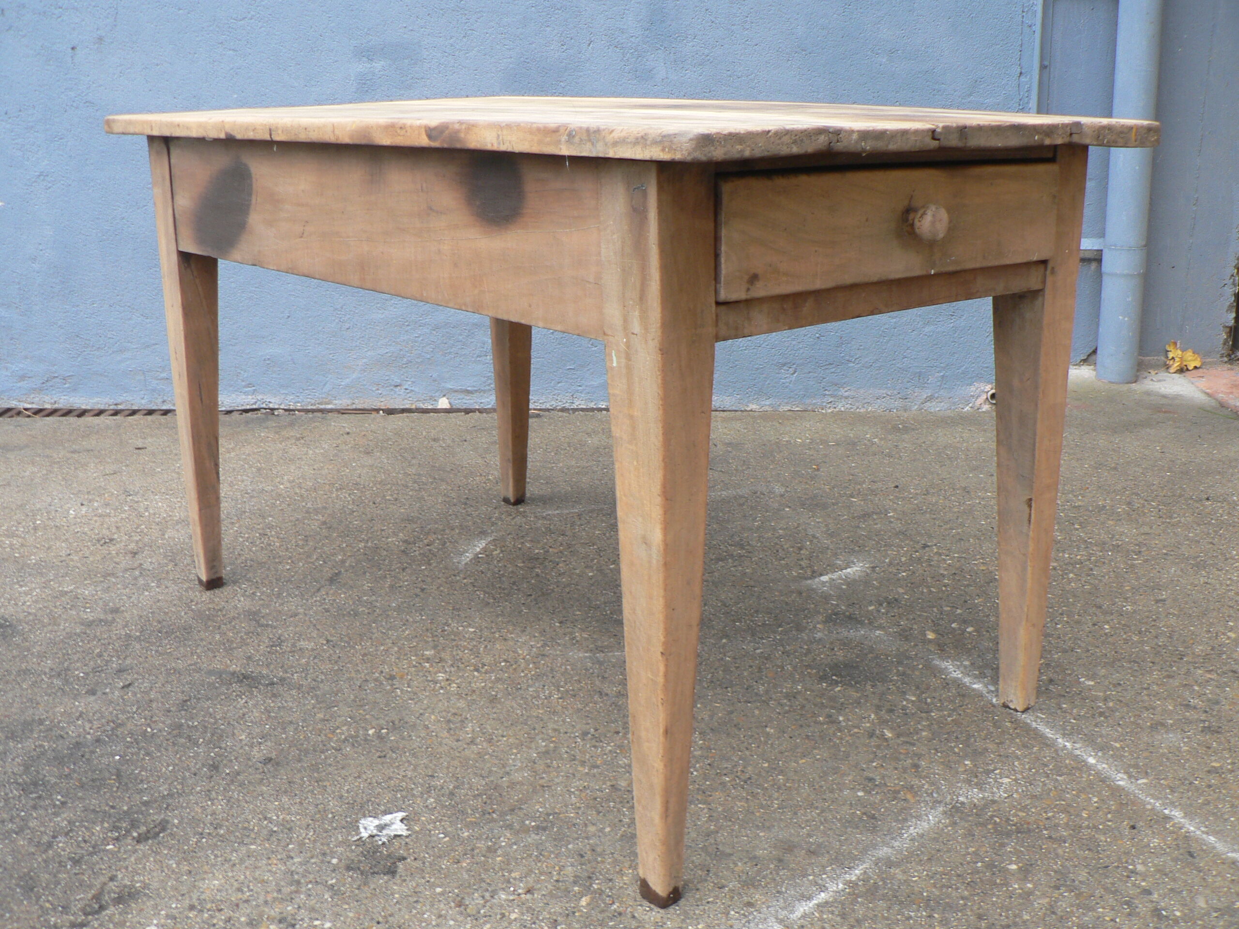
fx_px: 1289
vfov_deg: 39.7
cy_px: 464
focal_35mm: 36
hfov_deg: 51.4
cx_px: 620
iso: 80
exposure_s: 1/30
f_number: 2.8
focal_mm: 6
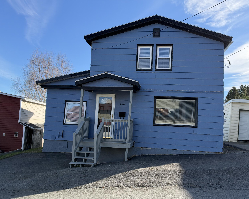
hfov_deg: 55.6
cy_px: 100
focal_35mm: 32
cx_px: 132
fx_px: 236
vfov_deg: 45.8
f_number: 1.8
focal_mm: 6.93
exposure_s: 1/2415
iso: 80
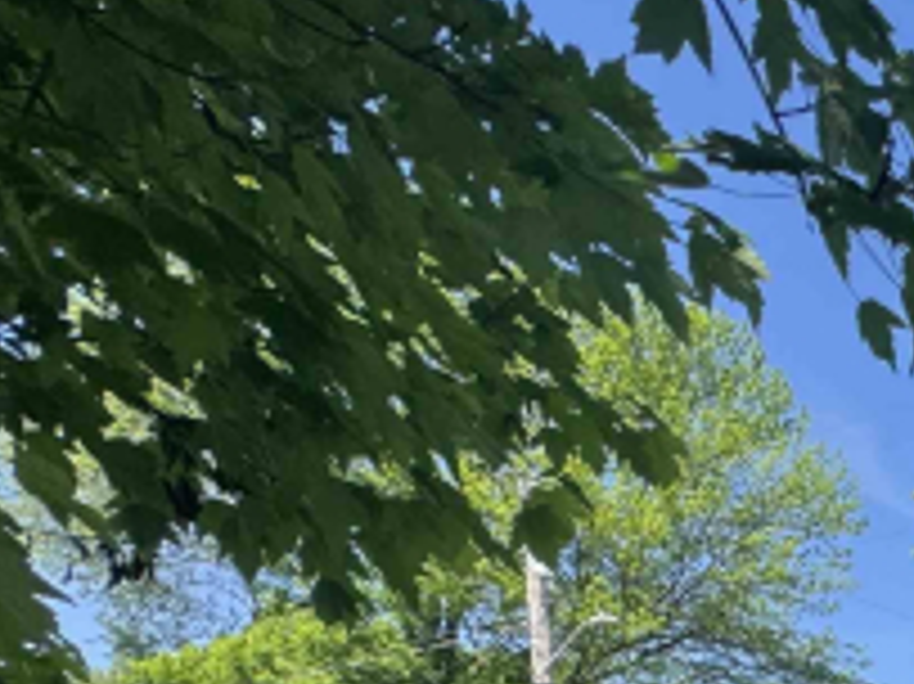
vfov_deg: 23.8
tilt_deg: -3.7
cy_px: 1066
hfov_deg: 25.5
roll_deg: -0.1
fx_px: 1214
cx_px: 1488
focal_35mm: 46
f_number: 2.2
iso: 50
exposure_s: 1/578
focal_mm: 2.22
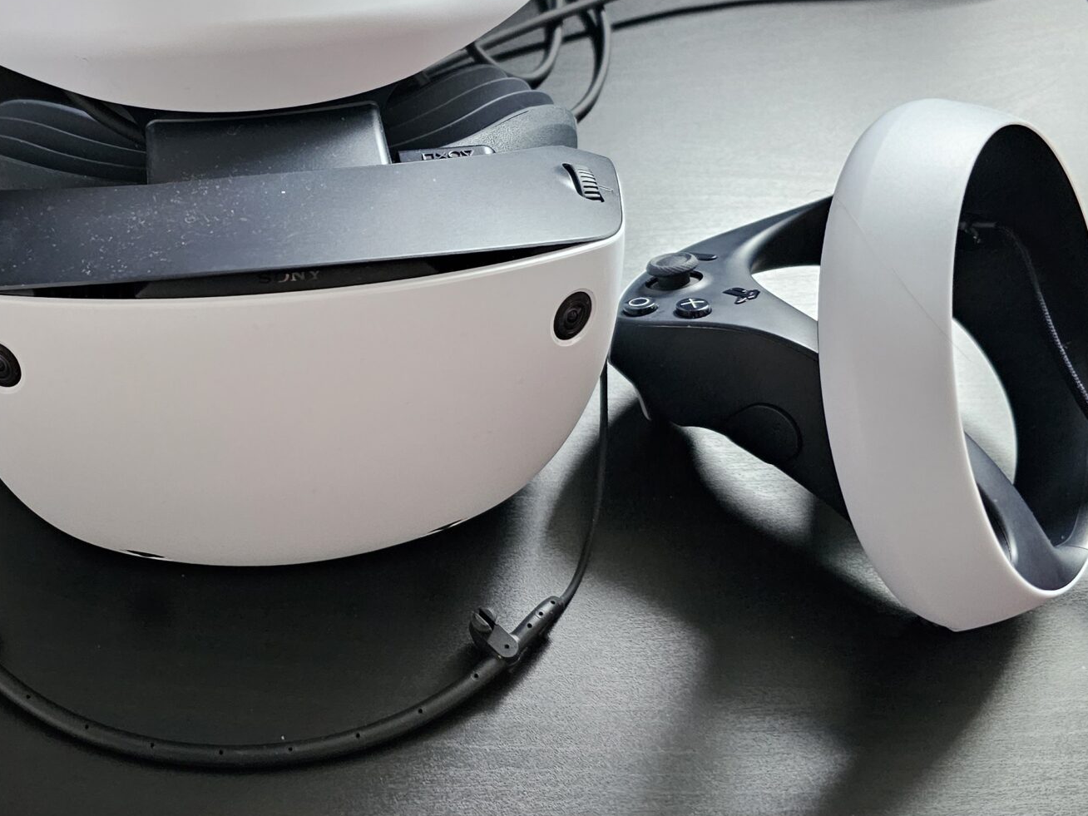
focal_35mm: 45
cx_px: 274
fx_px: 1414
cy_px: 348
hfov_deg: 40.9
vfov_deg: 32.1
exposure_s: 1/100
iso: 1000
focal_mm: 6.3
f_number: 1.7
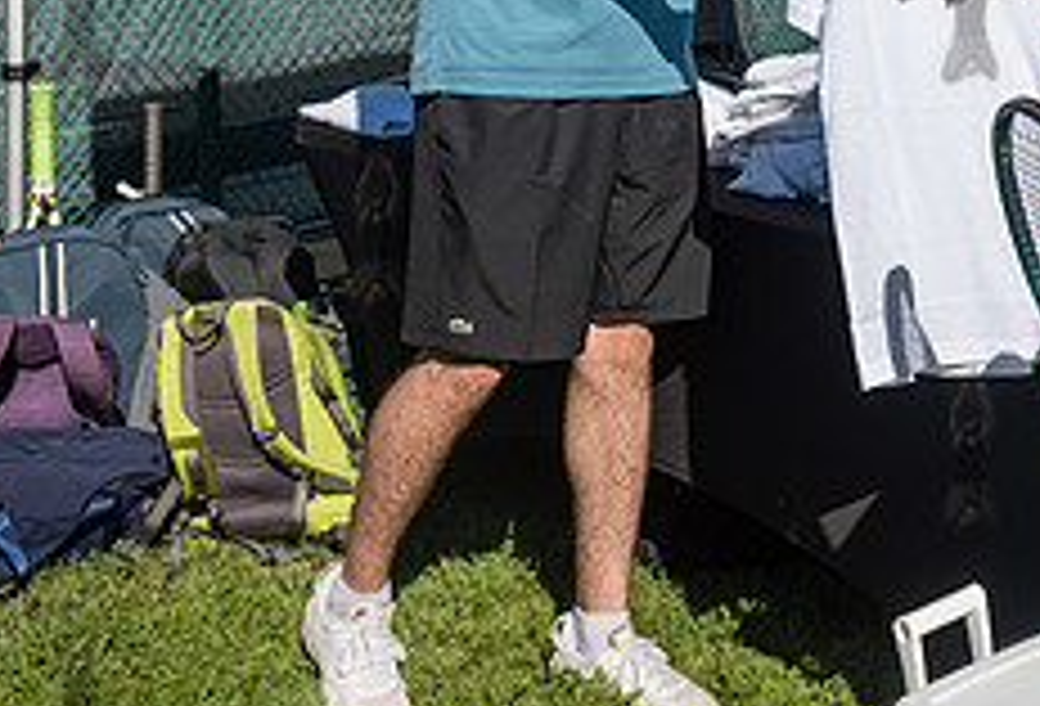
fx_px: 1918
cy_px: 68
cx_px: 837
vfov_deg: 20.5
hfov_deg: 29.6
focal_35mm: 66
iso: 200
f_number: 4
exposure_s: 1/2500
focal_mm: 24
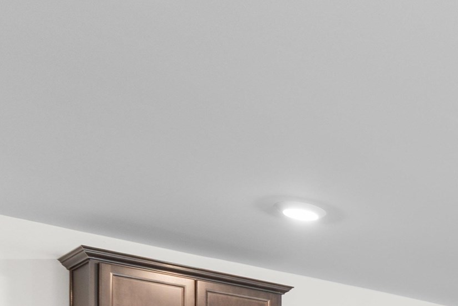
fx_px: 713
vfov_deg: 20.2
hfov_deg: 25.9
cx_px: 694
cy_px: 482
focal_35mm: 56
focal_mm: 10
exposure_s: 1/2
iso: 100
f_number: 4.5
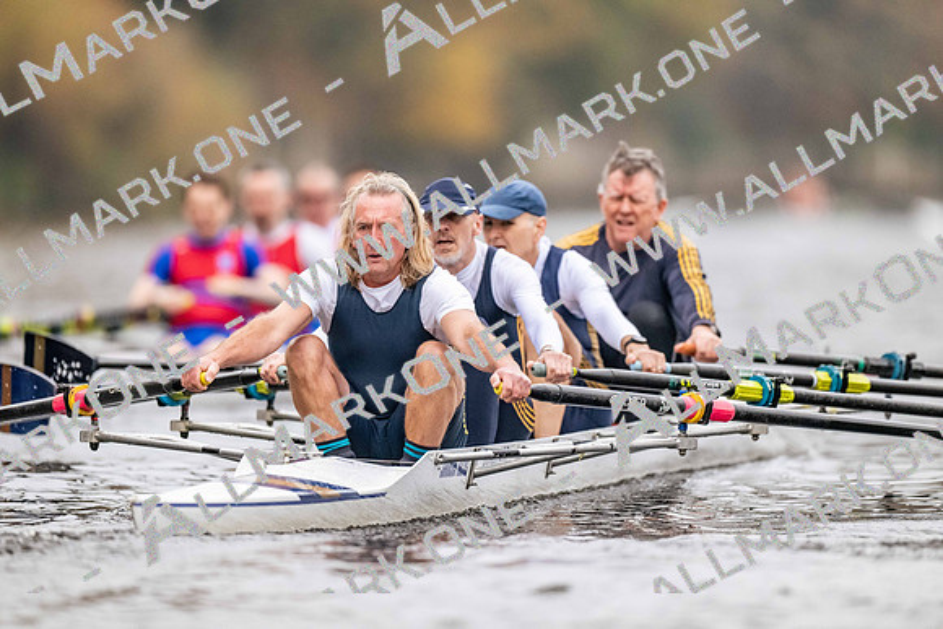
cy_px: 314
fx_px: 15720
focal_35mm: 600
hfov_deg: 3.4
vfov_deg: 2.3
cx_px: 472
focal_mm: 600
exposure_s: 1/2500
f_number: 4
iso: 4500
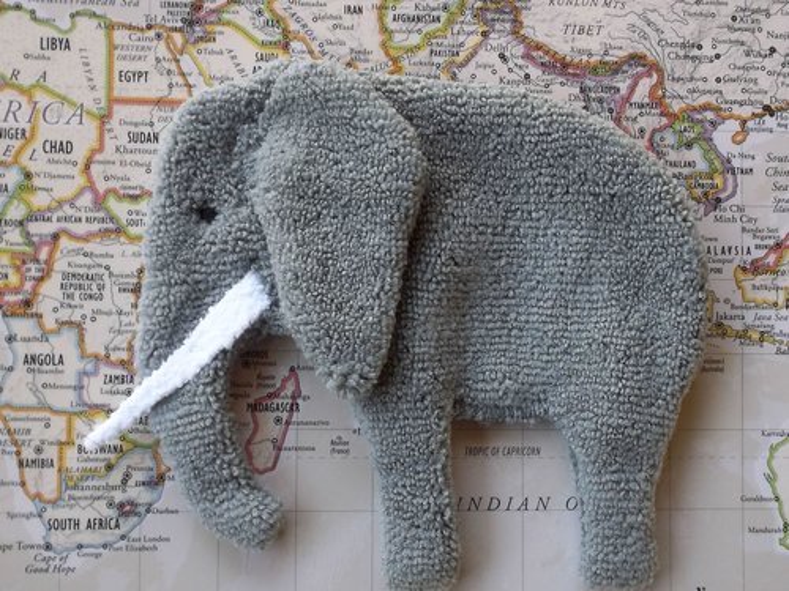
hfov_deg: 61.7
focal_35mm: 29
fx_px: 661
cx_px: 394
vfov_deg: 48.2
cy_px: 296
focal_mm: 4.1
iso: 80
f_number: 3.3
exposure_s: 1/40
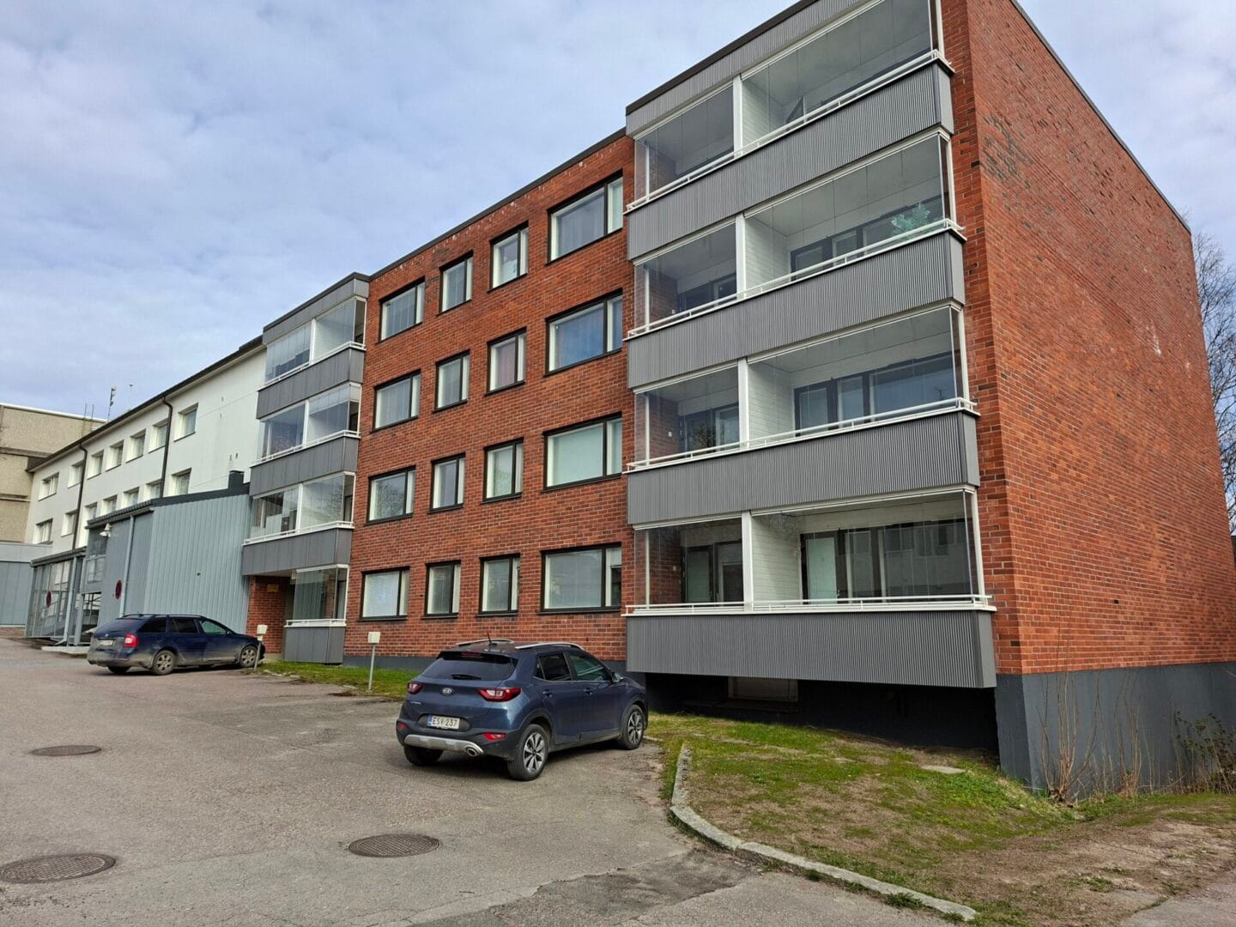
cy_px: 464
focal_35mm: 23
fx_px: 821
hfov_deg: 73.9
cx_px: 618
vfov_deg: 58.9
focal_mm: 5.54
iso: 50
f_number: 1.8
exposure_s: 1/1116
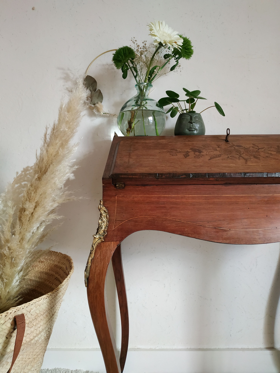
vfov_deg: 71.6
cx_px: 140
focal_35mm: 24
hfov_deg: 56.8
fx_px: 259
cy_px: 186
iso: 250
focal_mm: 3.94
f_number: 1.9
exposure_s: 1/25
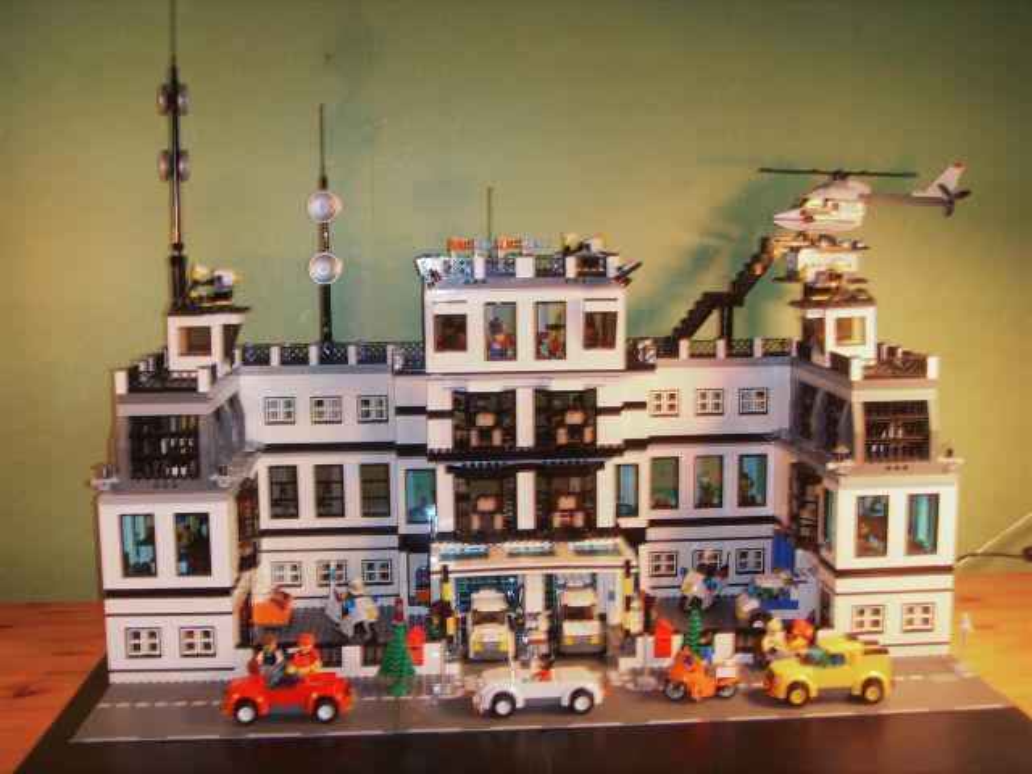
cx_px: 516
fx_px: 1163
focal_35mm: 39
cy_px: 387
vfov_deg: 36.8
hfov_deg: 47.9
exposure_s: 1/45
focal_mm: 6.6
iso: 100
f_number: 3.5
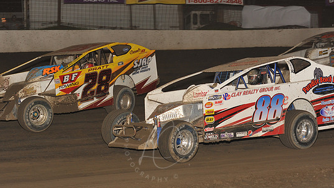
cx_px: 161
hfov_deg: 23.7
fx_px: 797
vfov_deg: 13.5
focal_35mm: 90
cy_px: 87
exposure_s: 1/320
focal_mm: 80
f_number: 6.3
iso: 800
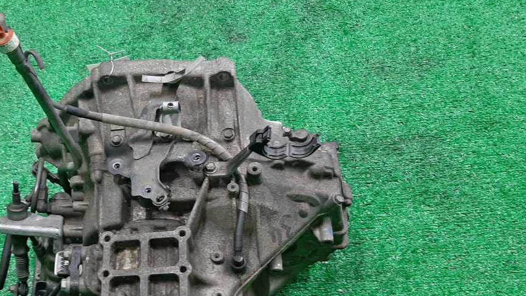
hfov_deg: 42.1
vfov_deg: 25.1
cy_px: 226
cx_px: 118
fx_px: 655
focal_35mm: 47
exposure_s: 1/50
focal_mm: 3.93
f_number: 1.7
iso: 133
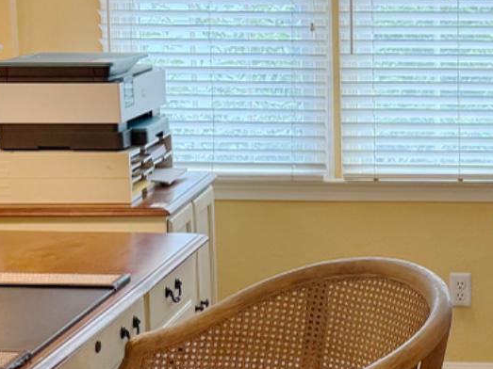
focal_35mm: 94
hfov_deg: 20.4
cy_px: 191
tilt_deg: -9.6
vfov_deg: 15.7
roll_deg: -0.6
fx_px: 1338
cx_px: 456
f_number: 1.78
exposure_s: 1/120
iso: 160
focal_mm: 6.76
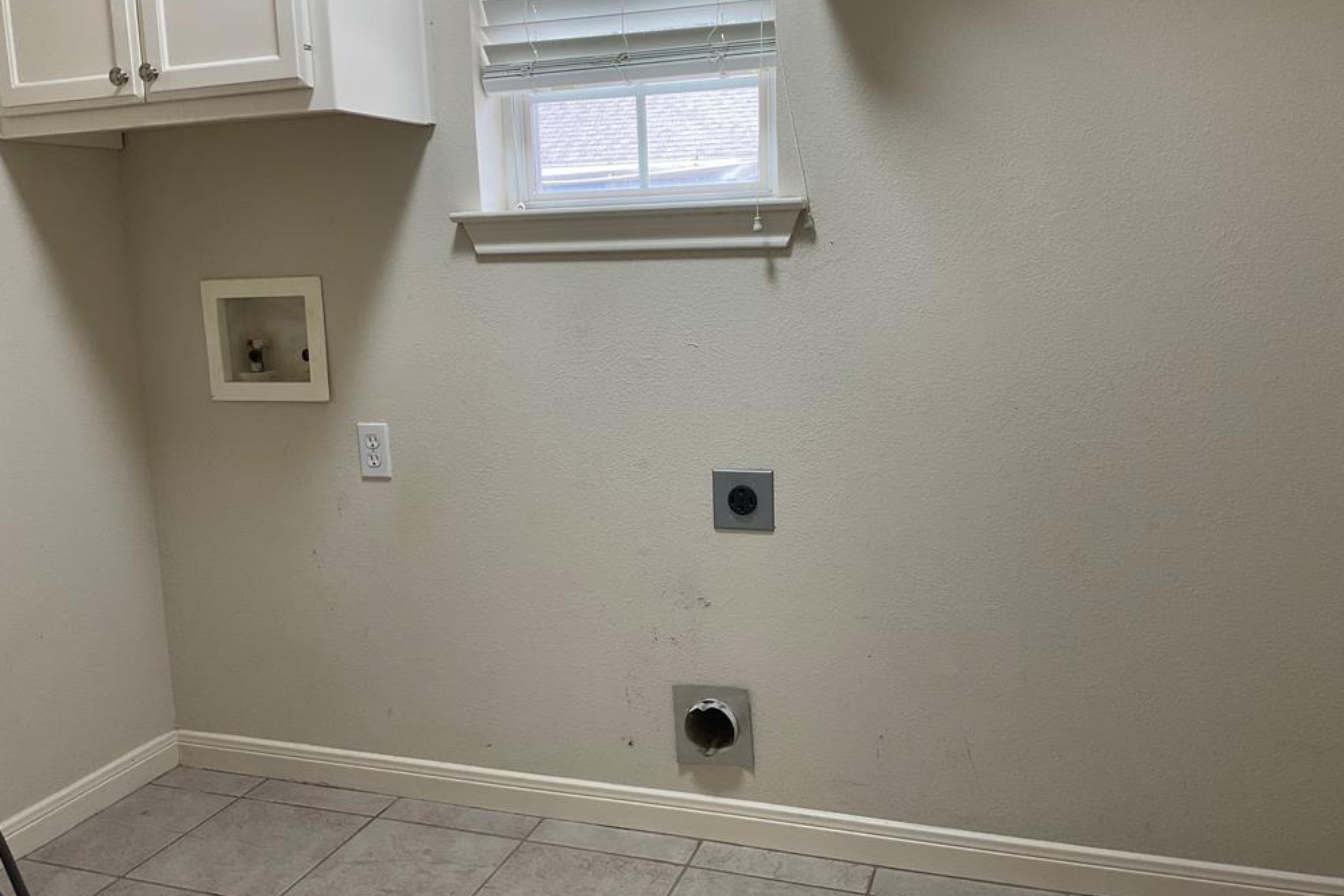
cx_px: 672
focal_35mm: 31
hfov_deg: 60.3
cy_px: 416
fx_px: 1157
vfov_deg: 42.3
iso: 40
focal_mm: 3
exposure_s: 1/60
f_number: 1.8
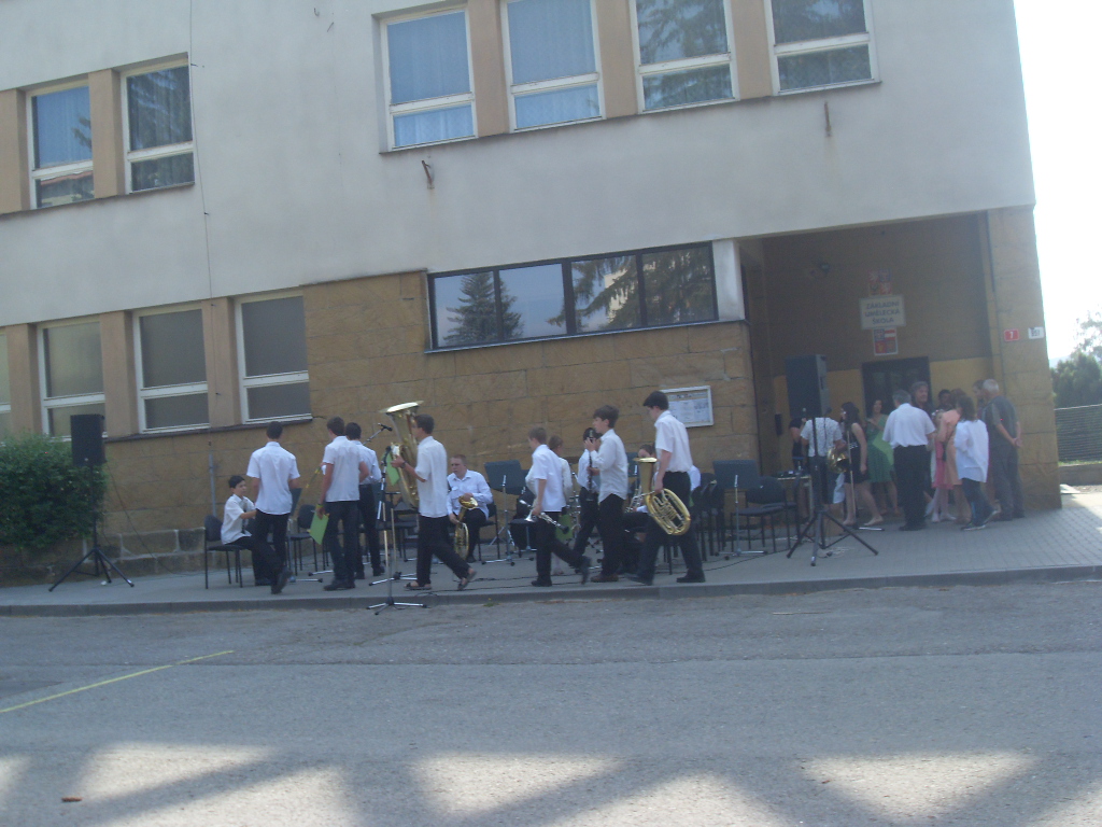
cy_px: 414
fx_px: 1369
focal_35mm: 43
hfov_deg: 43.9
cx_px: 551
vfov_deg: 33.6
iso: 80
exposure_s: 1/125
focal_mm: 7.1
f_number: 7.7
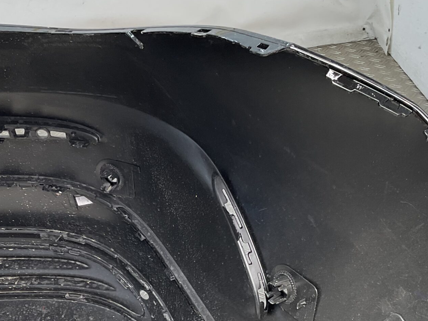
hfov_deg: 32.7
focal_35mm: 59
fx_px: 730
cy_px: 268
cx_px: 227
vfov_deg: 24.3
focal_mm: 3
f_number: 1.8
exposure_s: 1/116
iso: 16
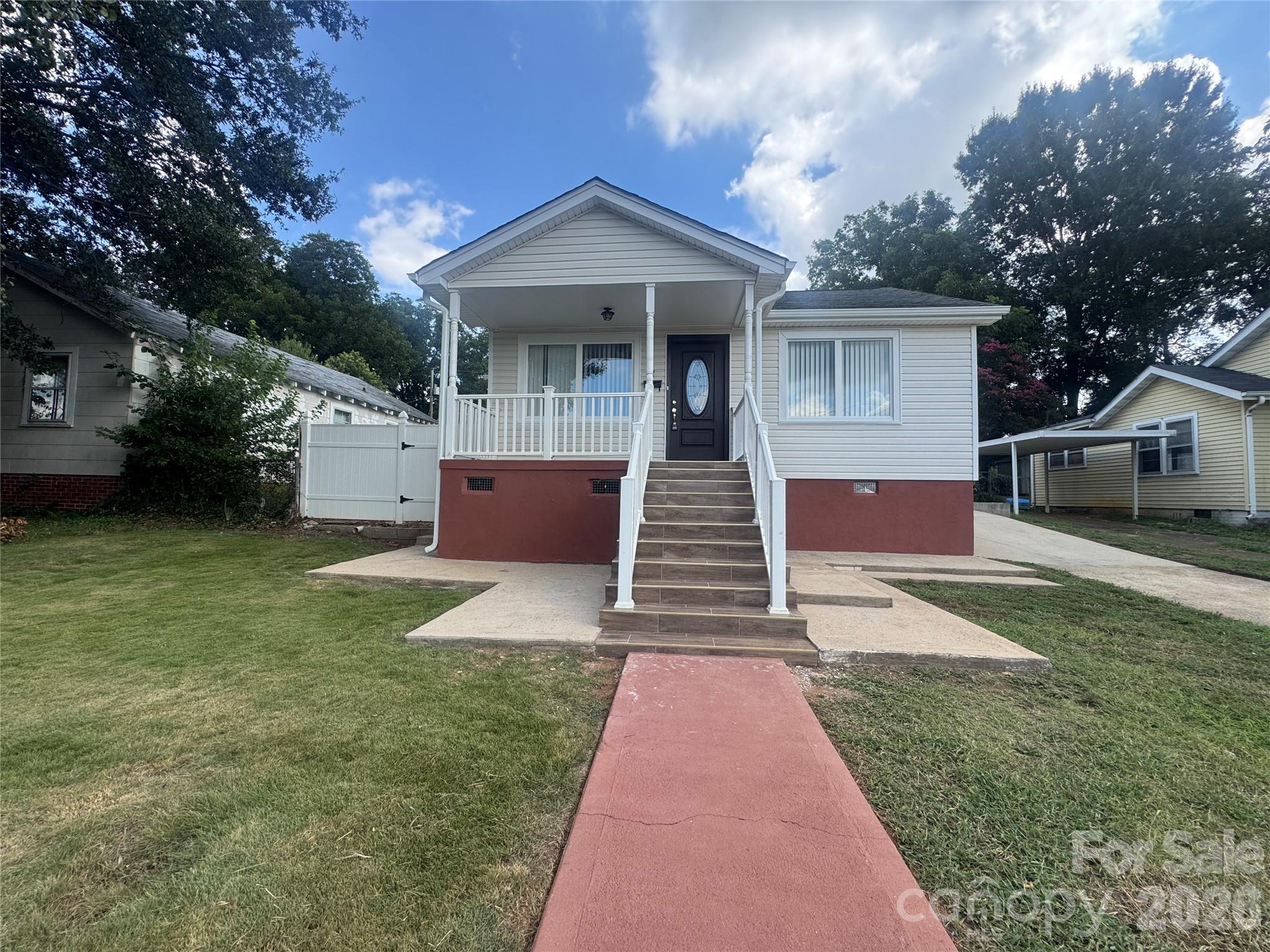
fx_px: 514
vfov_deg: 85.7
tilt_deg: +2.1
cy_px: 476
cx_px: 635
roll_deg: -2.0
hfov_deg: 102.1
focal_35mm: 14
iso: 40
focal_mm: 2.22
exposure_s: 1/482
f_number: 2.2
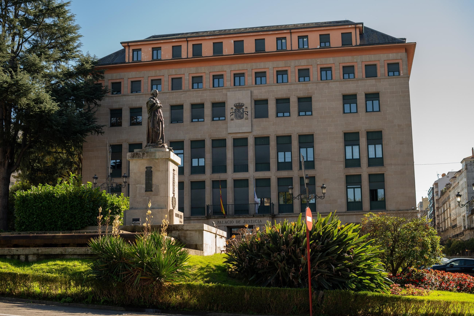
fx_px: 658
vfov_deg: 27.0
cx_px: 237
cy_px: 158
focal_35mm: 50
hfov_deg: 39.6
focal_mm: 50
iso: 32
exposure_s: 1/125
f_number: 3.5
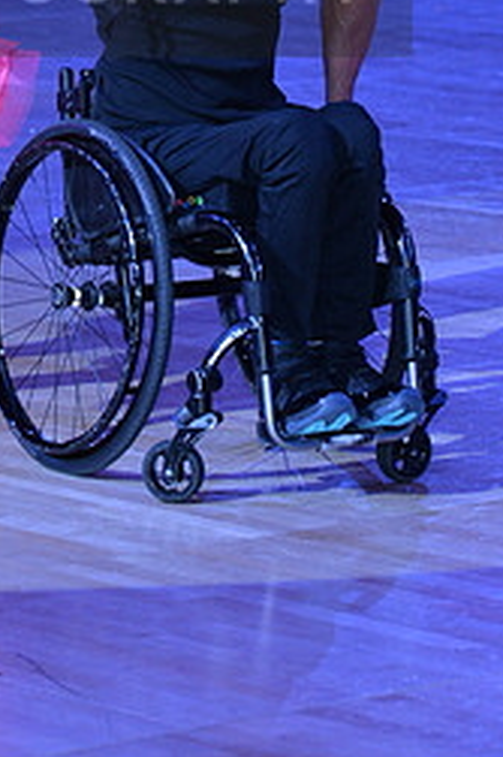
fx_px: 5624
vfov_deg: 7.6
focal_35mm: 268
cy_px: -42
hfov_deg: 5.1
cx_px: -2
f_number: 5
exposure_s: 1/250
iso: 2000
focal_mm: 116
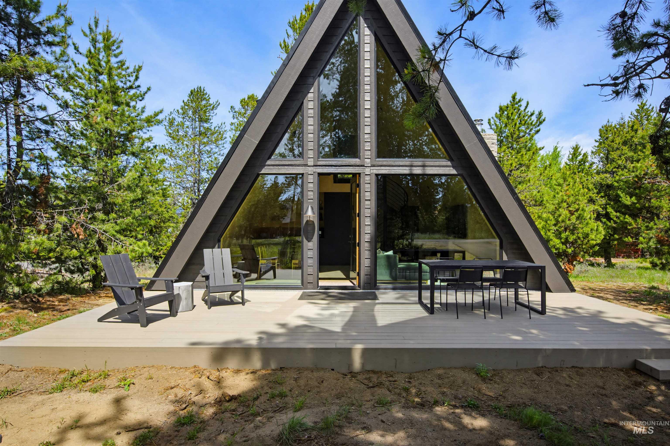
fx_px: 354
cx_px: 335
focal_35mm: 19
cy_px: 223
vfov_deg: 64.6
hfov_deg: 86.9
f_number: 14
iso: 100
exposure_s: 1/60
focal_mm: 19
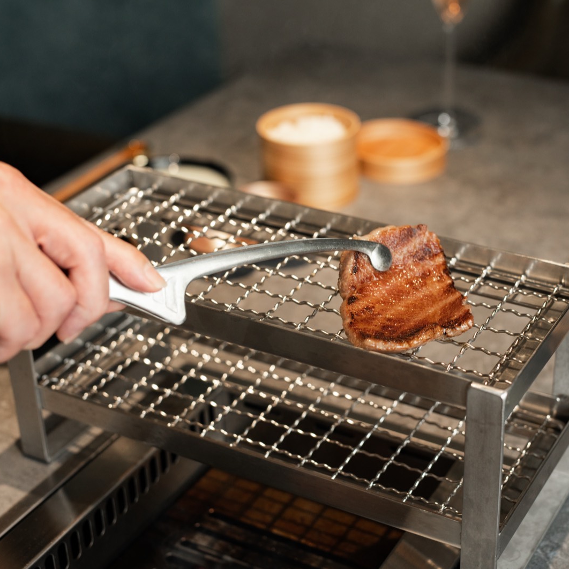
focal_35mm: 64
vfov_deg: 26.9
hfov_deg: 26.7
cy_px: 284
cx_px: 379
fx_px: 1190
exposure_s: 1/160
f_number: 3.5
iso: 500
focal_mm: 50
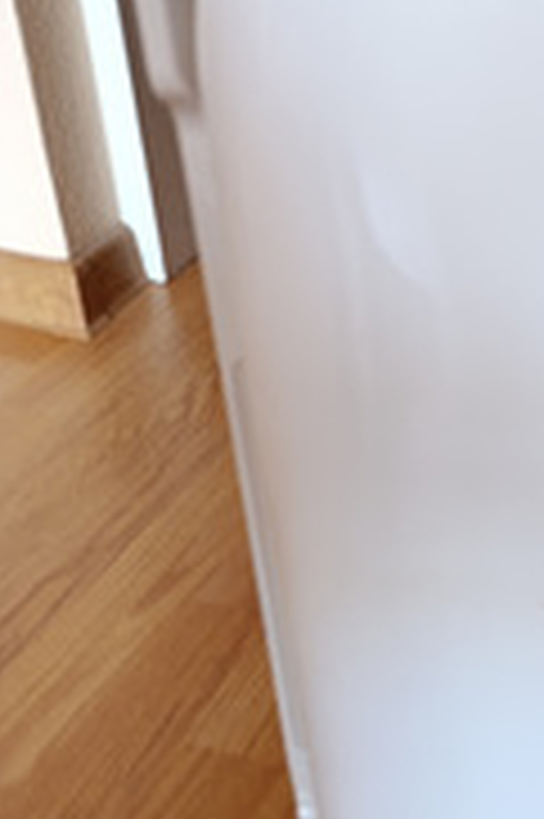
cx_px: 843
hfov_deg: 18.1
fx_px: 1499
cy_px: 216
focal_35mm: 66
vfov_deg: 30.1
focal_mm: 6.14
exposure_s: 1/100
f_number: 1.6
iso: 800
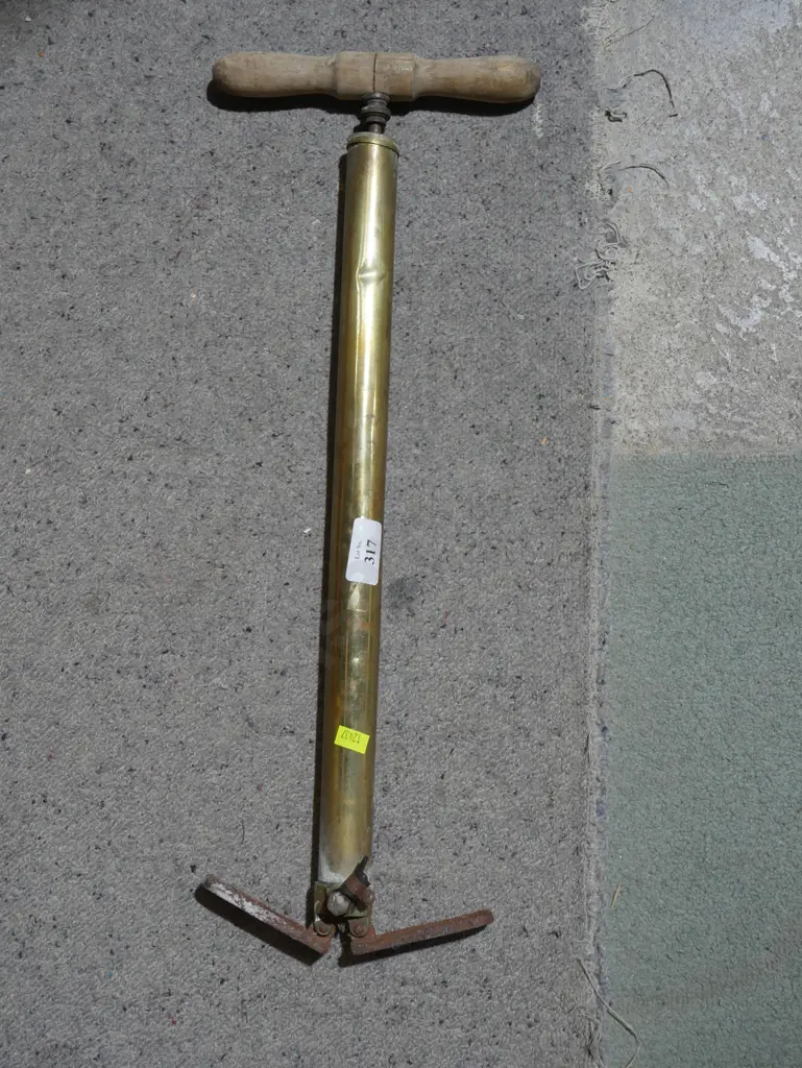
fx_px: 1543
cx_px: 401
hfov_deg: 29.1
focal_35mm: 50
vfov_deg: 38.2
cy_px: 534
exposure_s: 1/60
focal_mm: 25
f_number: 5.3
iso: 640
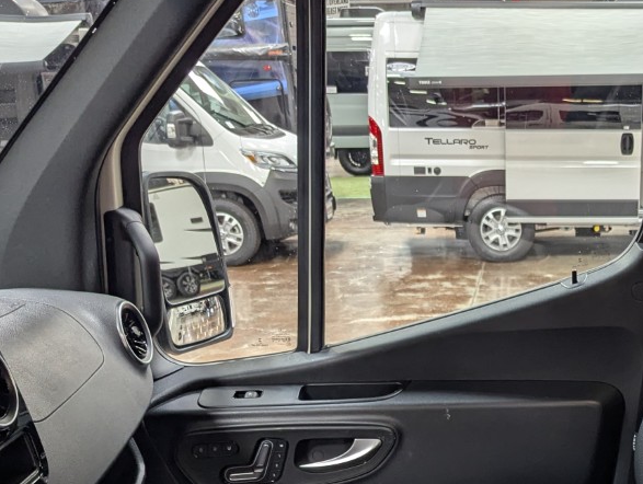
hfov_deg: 32.3
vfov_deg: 24.5
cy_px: 489
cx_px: 562
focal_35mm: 57
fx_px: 1060
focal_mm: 6.81
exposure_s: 1/137
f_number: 1.85
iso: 299
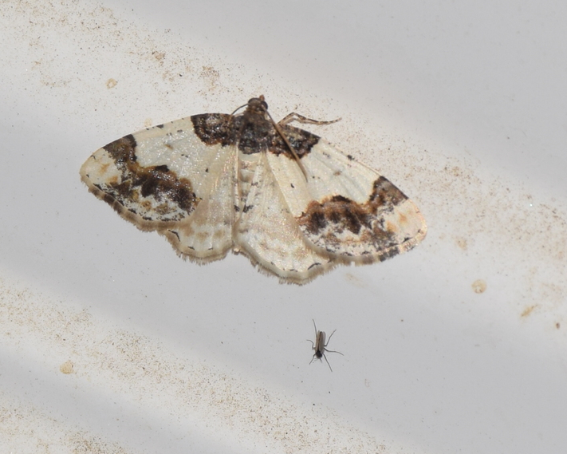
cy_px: 201
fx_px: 4464
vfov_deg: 5.8
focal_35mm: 266
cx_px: 257
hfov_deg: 7.3
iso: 100
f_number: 9
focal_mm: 140
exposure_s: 1/160
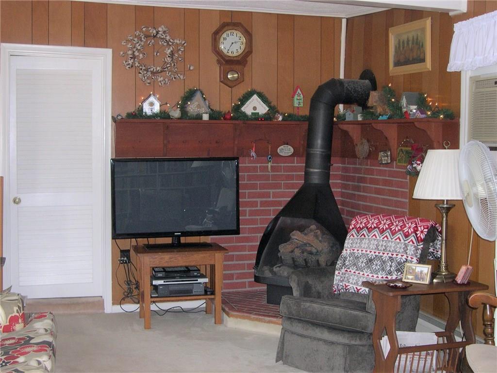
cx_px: 248
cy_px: 186
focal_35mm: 47
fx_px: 675
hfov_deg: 40.4
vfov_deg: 30.9
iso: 332
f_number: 3.1
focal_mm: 10.1
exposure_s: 1/60
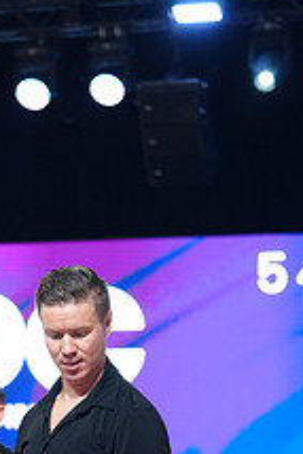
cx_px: 5
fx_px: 2395
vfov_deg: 10.6
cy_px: 600
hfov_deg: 7.2
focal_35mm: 190
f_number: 2.8
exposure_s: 1/640
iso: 1600
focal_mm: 70
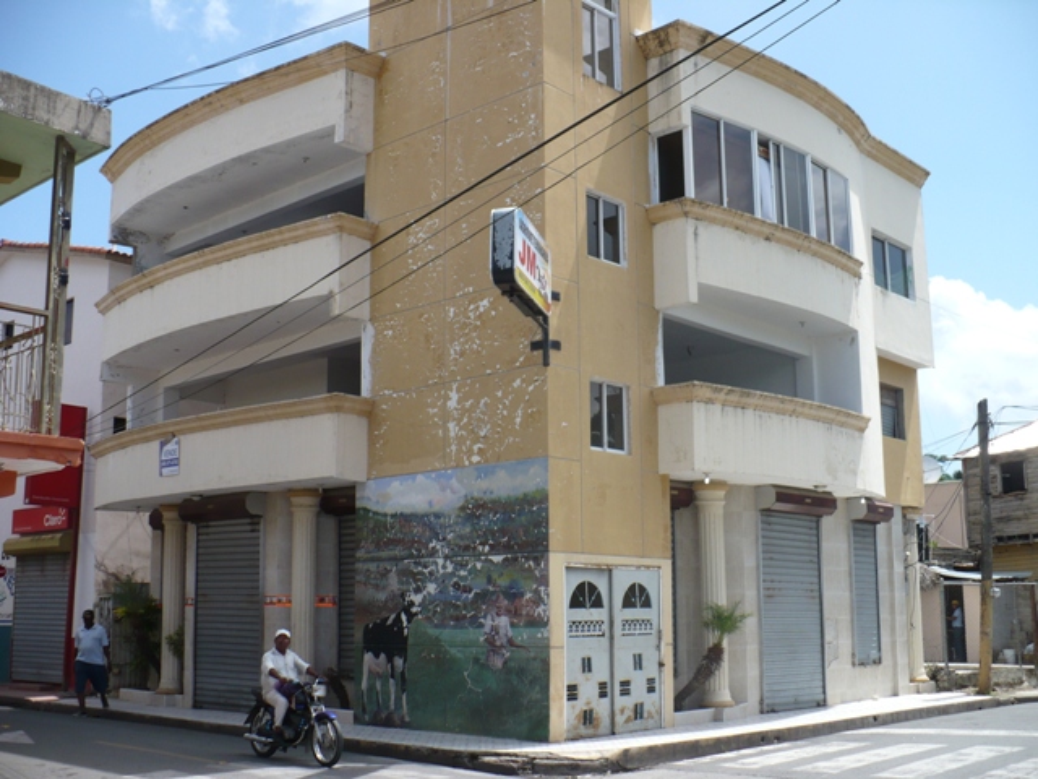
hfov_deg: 44.8
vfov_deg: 34.3
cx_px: 519
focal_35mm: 42
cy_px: 390
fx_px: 1259
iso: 100
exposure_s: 1/1000
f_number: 2.9
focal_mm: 7
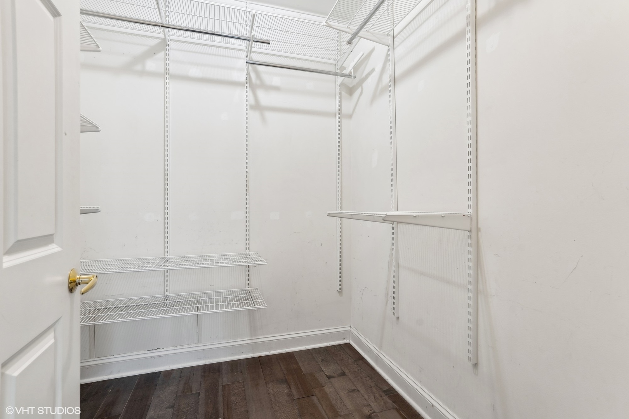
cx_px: 314
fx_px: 280
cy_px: 210
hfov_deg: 96.7
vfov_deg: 73.7
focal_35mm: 16
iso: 320
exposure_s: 1/10
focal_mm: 16
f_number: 7.1
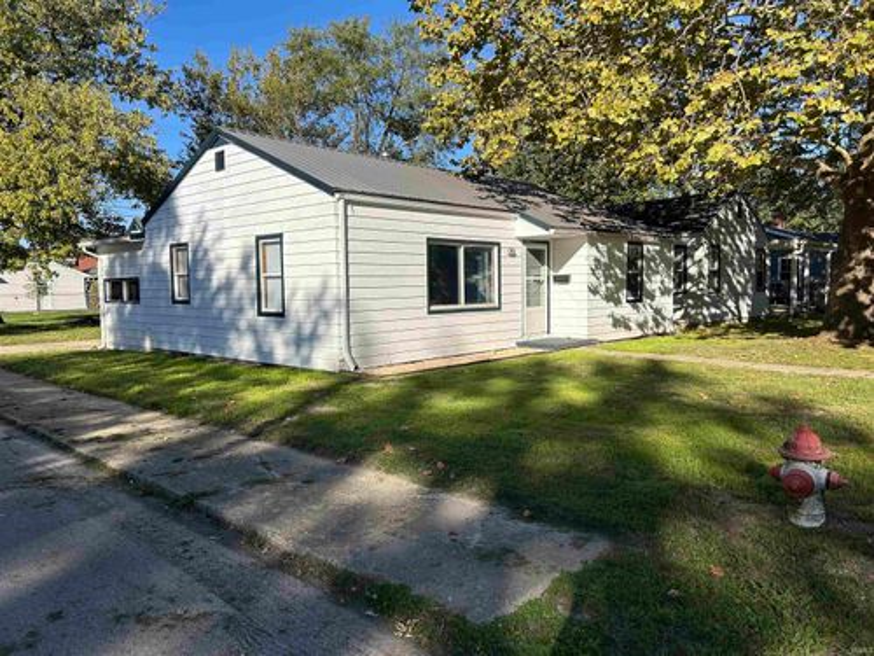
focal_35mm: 26
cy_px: 328
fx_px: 656
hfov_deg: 67.3
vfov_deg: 53.1
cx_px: 437
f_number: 1.5
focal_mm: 5.7
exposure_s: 1/4274
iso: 50
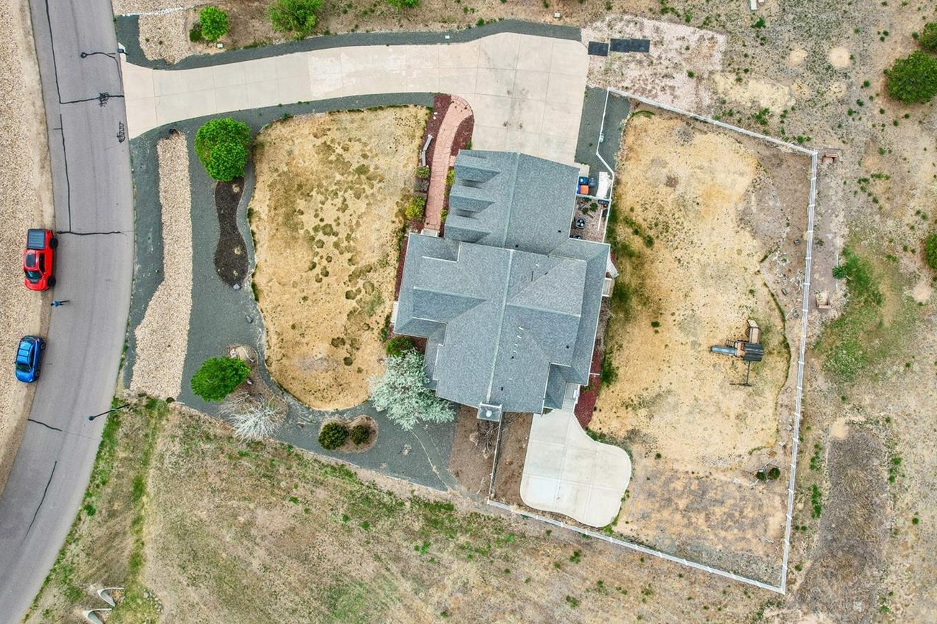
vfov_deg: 47.8
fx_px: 703
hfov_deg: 67.0
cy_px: 267
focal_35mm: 27
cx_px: 544
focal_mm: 8.4
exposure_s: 1/640
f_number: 2.8
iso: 100
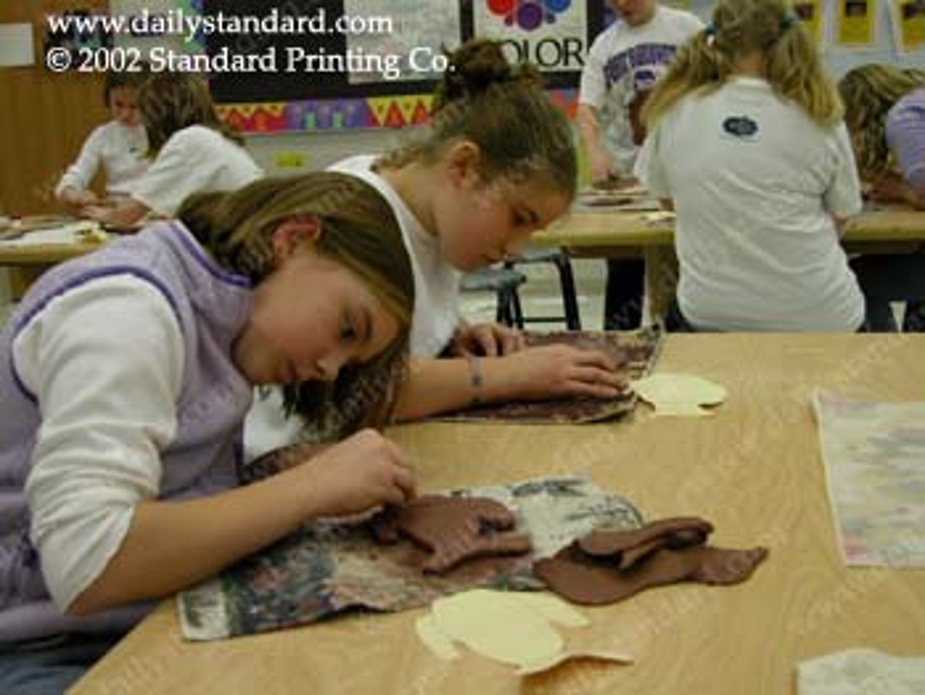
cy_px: 348
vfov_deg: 29.7
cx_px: 462
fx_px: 1310
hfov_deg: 38.9
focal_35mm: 49
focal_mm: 12.7
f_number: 3
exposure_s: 1/33.7
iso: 100
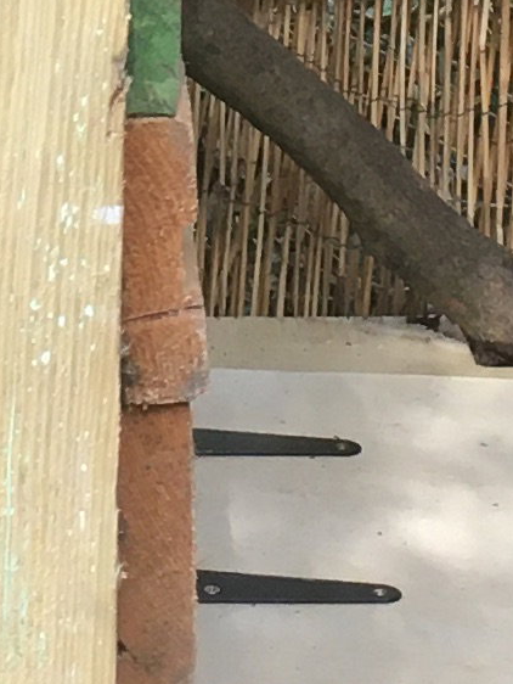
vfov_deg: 9.1
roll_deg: +1.0
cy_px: -492
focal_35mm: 208
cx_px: -56
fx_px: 4107
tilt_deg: -9.6
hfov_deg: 7.1
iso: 25
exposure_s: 1/33
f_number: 2.2
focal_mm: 4.15
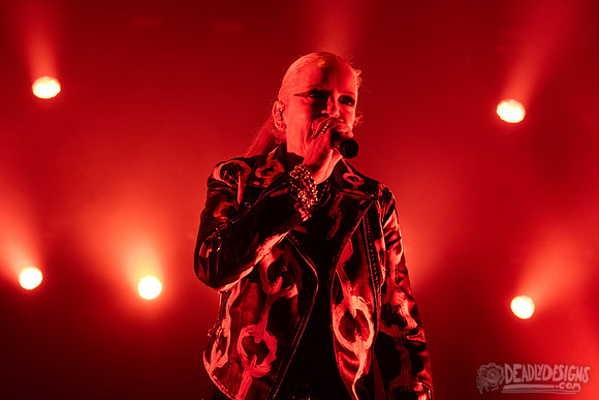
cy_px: 162
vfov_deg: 28.2
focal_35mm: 48
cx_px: 242
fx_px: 793
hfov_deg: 41.2
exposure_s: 1/200
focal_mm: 40
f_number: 3.2
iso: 2500
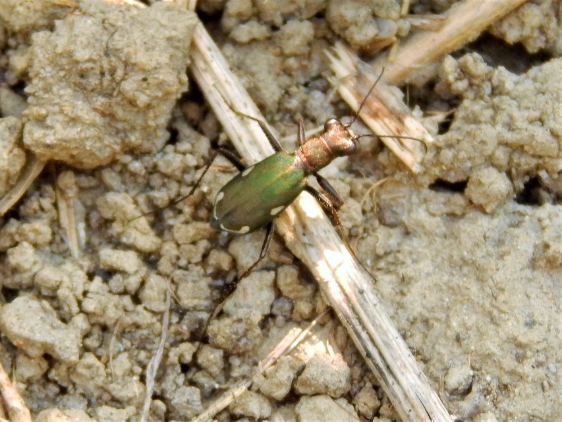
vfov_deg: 5.9
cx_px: 281
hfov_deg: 7.9
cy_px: 211
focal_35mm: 250
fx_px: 4059
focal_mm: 44.9
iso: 400
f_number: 5.6
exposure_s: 1/100
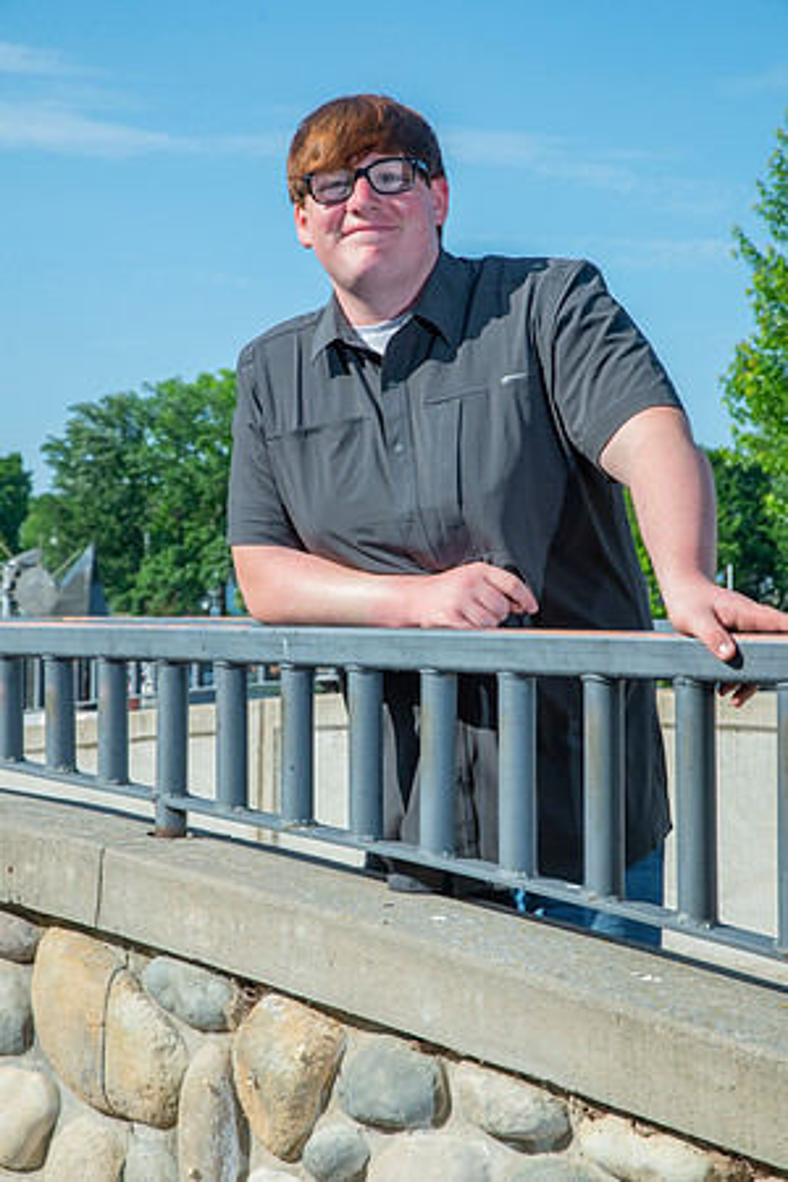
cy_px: 591
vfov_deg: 28.8
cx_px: 394
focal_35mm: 70
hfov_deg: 19.5
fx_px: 2298
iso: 320
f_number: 11
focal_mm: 70
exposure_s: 1/320
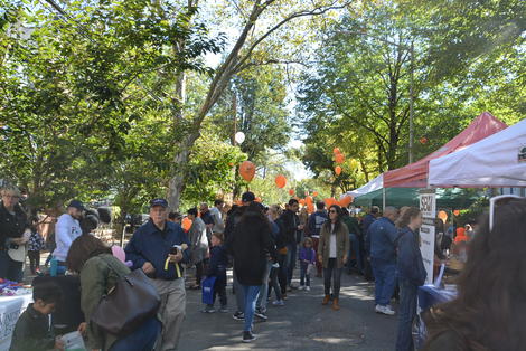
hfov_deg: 53.1
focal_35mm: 36
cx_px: 263
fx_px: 526
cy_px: 176
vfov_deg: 36.9
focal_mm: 24
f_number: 6.3
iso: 200
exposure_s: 1/160
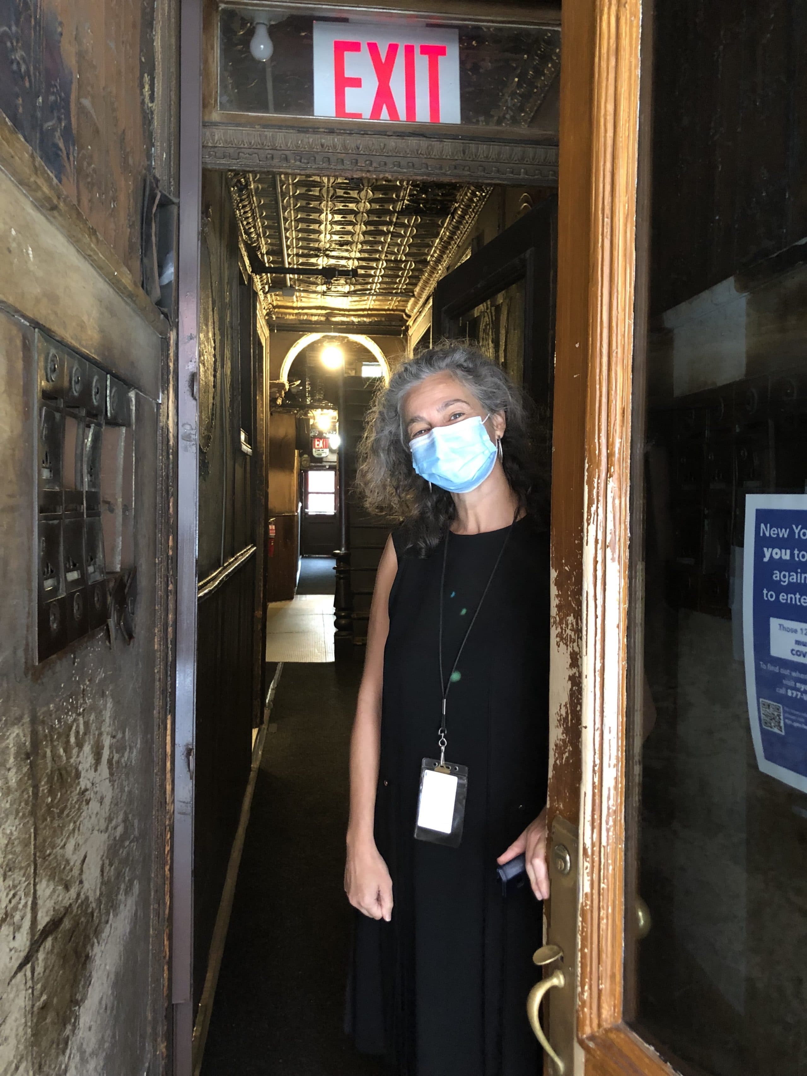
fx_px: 870
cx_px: 404
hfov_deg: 49.7
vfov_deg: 63.4
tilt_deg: -1.0
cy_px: 538
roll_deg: -0.2
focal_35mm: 28
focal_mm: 3.99
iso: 100
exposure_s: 1/4
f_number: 1.8
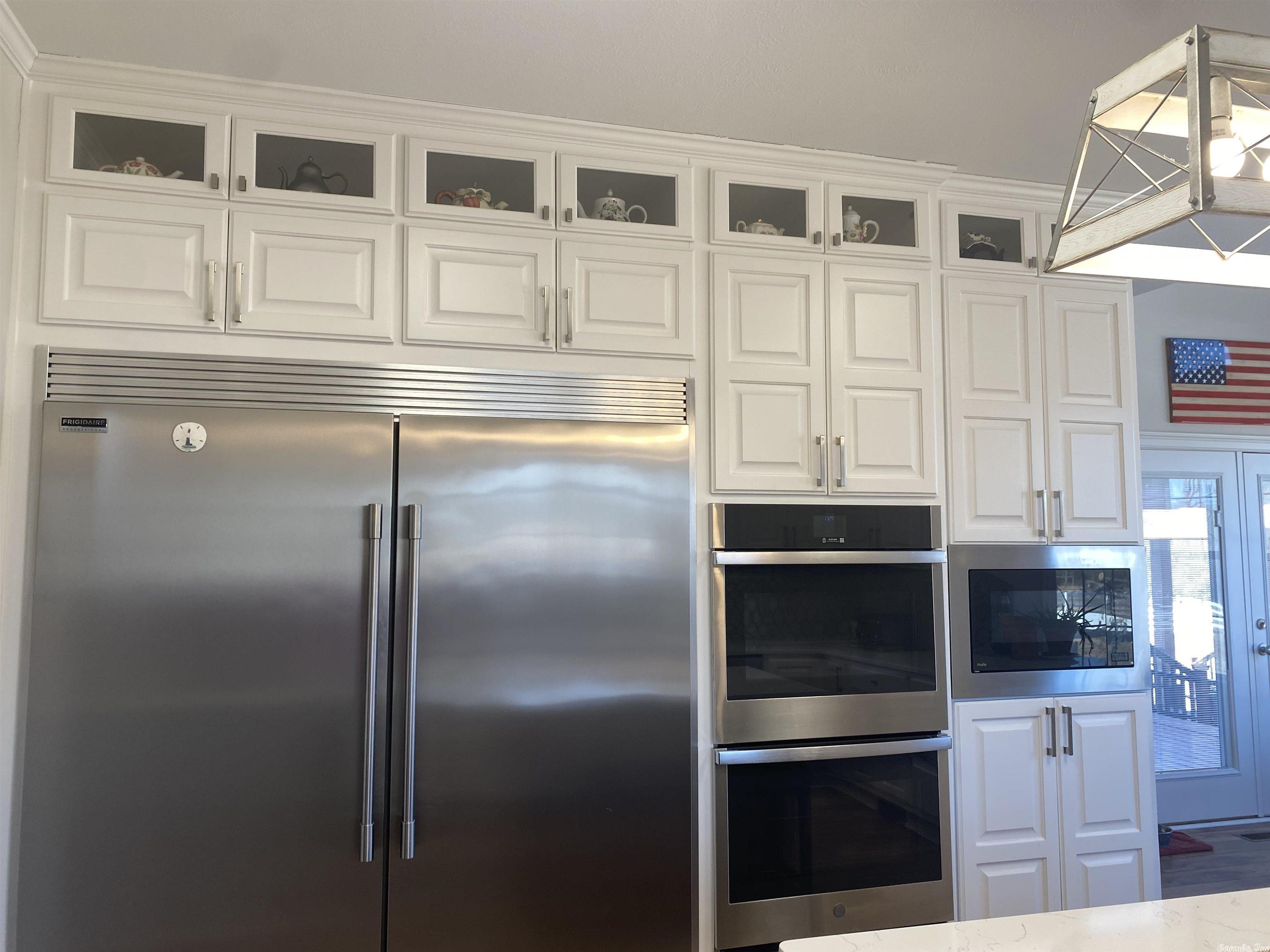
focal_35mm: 26
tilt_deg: +5.0
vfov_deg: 53.1
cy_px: 476
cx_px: 635
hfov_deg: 67.3
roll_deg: -0.9
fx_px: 954
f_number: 1.8
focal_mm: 4.25
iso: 40
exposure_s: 1/120
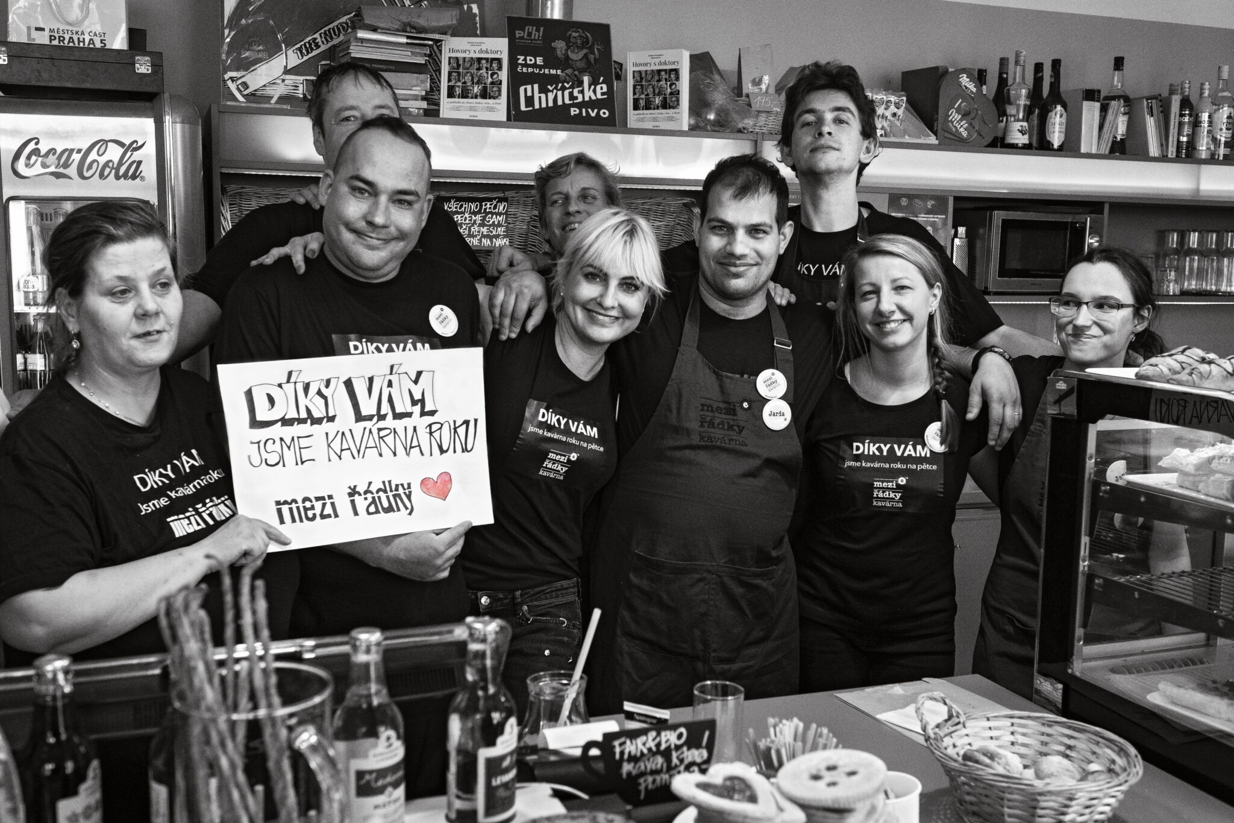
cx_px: 617
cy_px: 412
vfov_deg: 37.8
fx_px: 1200
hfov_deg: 54.4
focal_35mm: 35
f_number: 4
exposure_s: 1/125
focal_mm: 23
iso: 6400
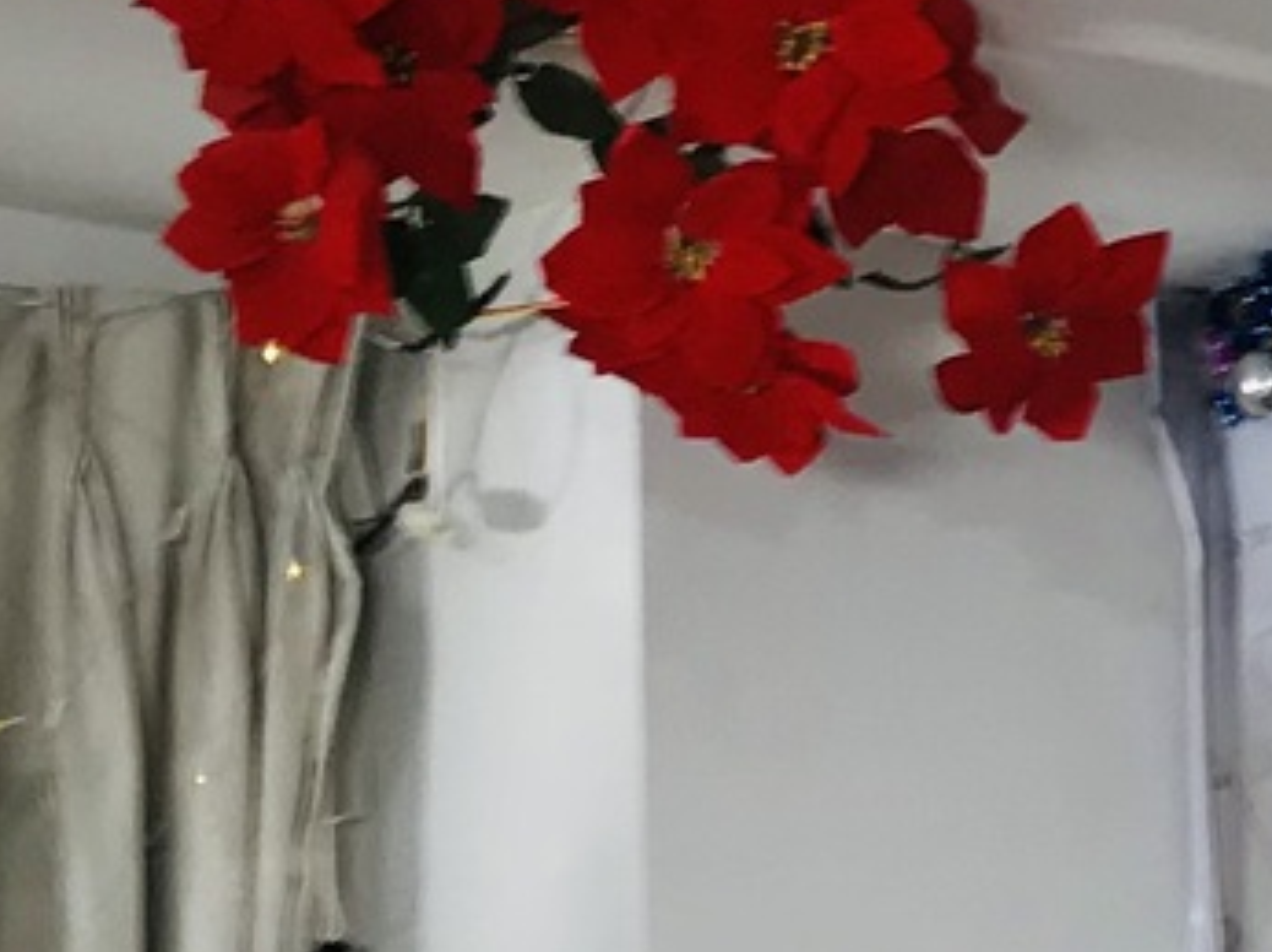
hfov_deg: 11.3
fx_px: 5949
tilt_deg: +3.1
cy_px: 1231
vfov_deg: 9.0
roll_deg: +4.3
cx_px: 2290
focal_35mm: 162
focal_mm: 3.99
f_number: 1.8
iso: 25
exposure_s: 1/50
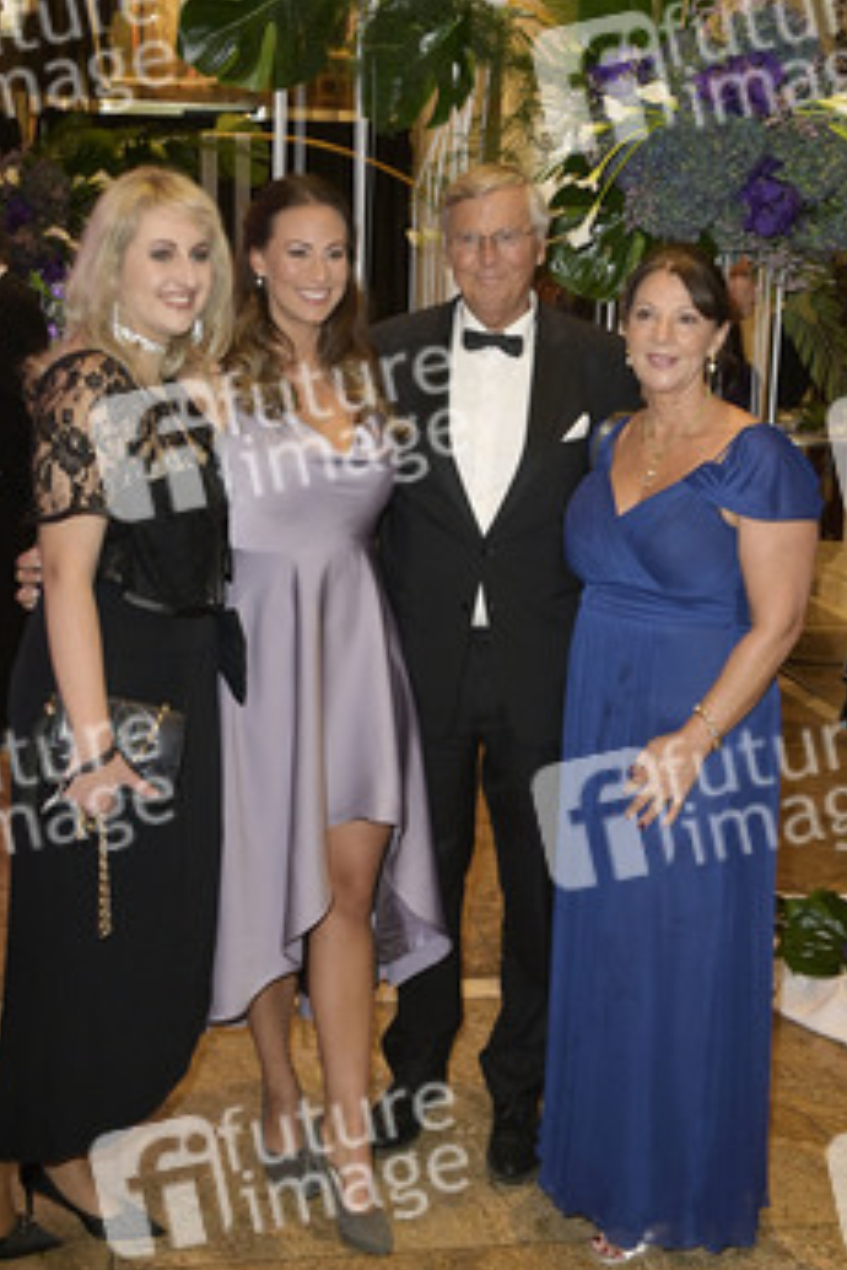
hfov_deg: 30.5
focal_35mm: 44
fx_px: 1553
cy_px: 618
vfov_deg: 44.5
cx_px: 387
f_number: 5.6
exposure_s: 1/60
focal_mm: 38
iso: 2500
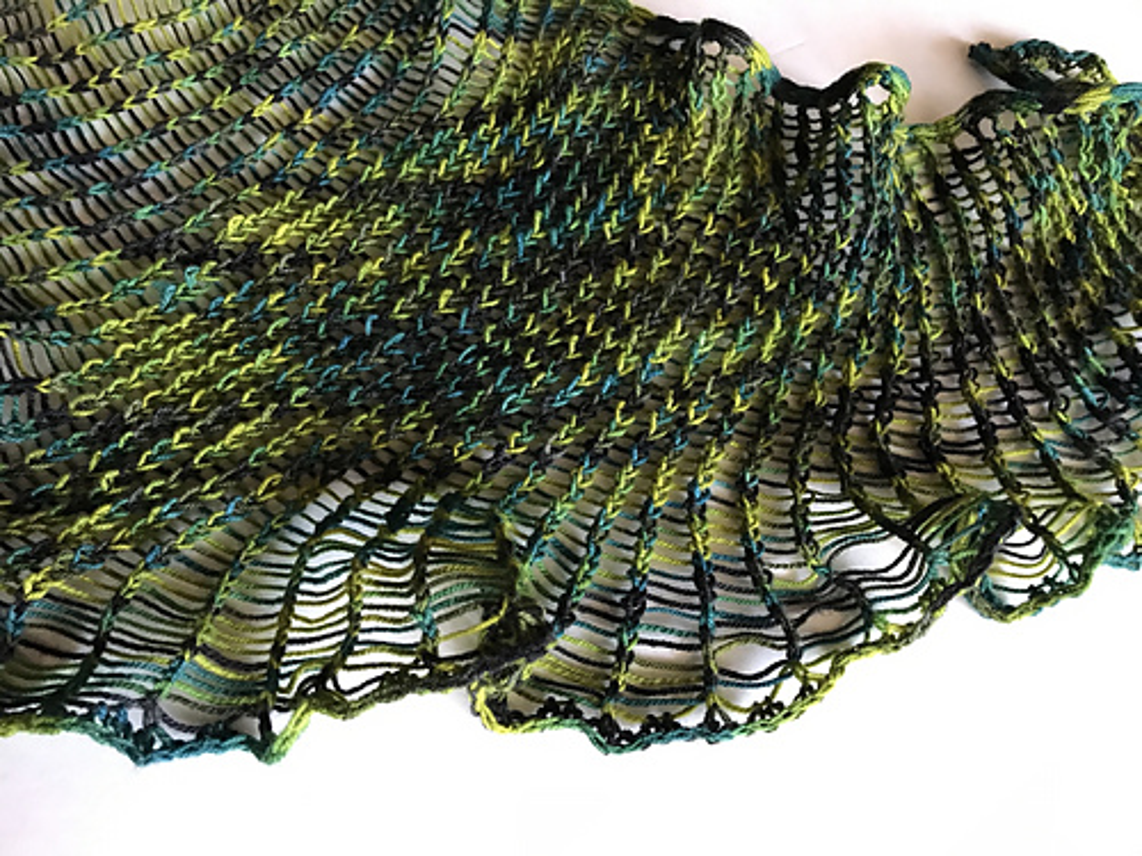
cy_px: 428
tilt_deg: -61.2
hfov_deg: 63.4
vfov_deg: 49.7
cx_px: 571
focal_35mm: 28
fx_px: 924
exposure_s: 1/12
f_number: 1.8
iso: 100
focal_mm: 3.99
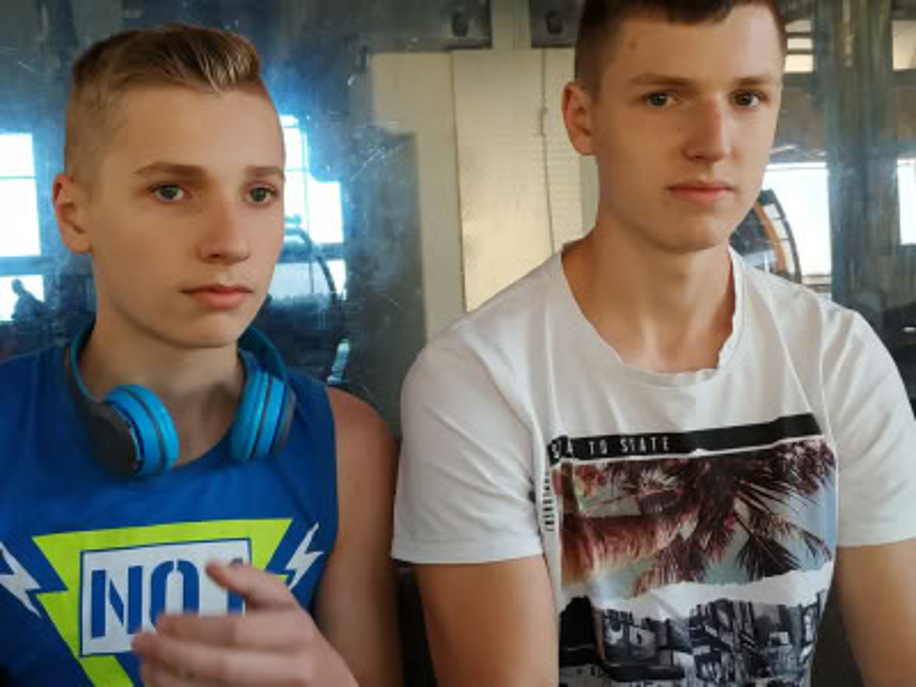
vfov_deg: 56.8
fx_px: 635
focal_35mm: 24
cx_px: 458
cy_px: 344
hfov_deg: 71.6
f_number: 1.9
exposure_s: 1/101
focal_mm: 3.94
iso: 200
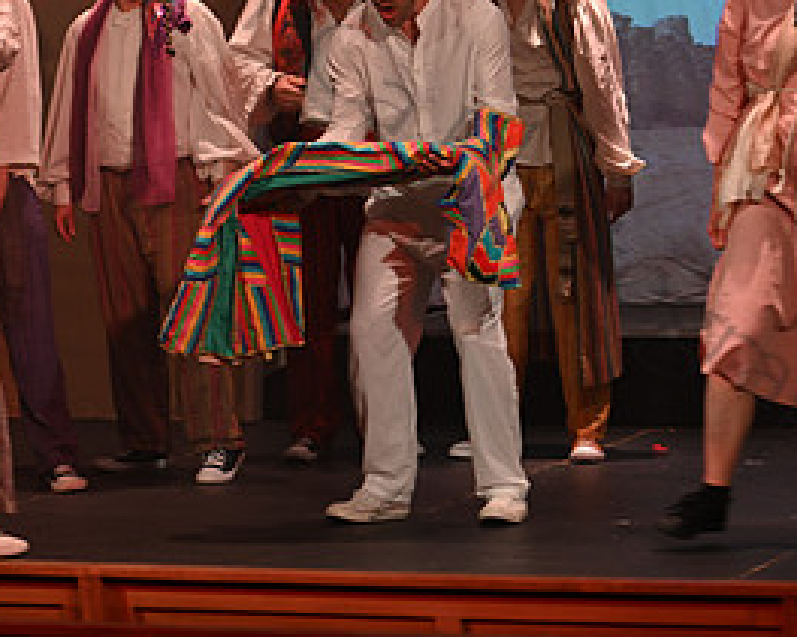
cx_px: 423
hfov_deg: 11.7
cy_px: 116
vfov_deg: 9.3
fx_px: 3891
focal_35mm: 165
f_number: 2.8
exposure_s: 1/160
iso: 640
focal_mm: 80
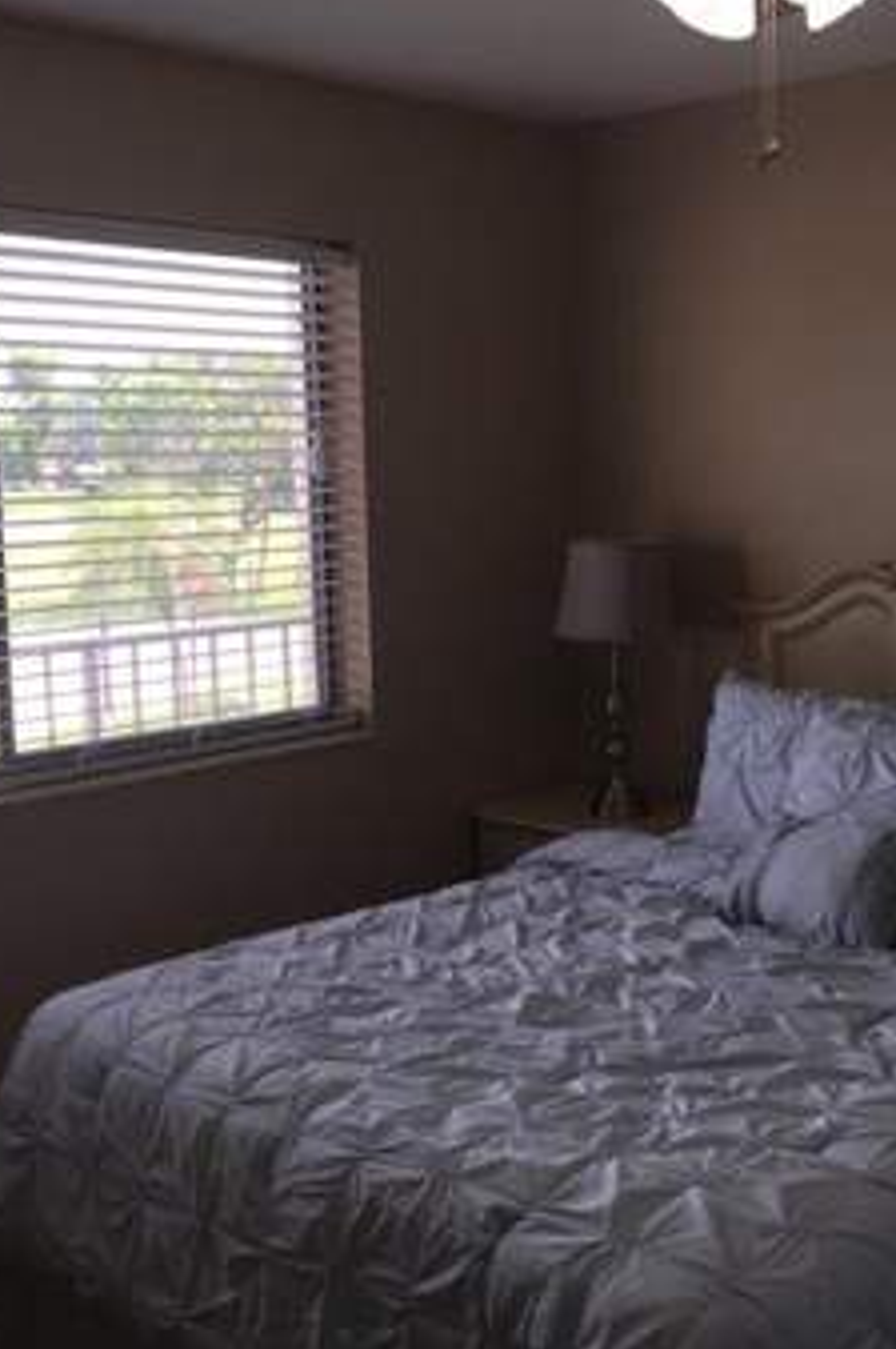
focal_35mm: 43
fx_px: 1609
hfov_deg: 30.9
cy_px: 672
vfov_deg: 45.5
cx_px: 580
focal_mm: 4.15
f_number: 2.2
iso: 25
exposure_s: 1/130
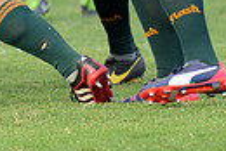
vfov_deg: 1.3
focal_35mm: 1068
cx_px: -228
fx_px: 6712
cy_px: -174
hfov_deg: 1.9
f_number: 4
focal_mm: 240
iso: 800
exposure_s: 1/500
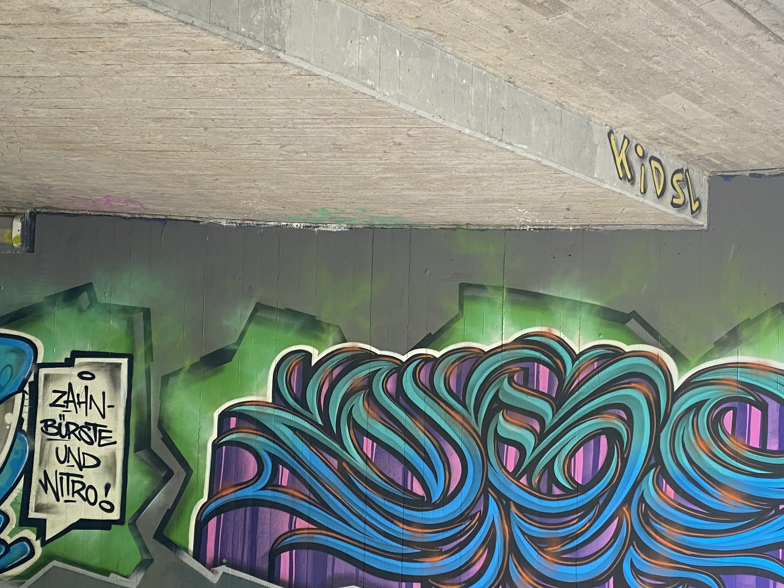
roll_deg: -2.1
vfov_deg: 33.3
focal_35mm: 43
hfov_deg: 43.9
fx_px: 974
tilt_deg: +2.0
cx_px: 384
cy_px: 385
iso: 125
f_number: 1.8
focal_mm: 4.25
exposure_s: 1/60
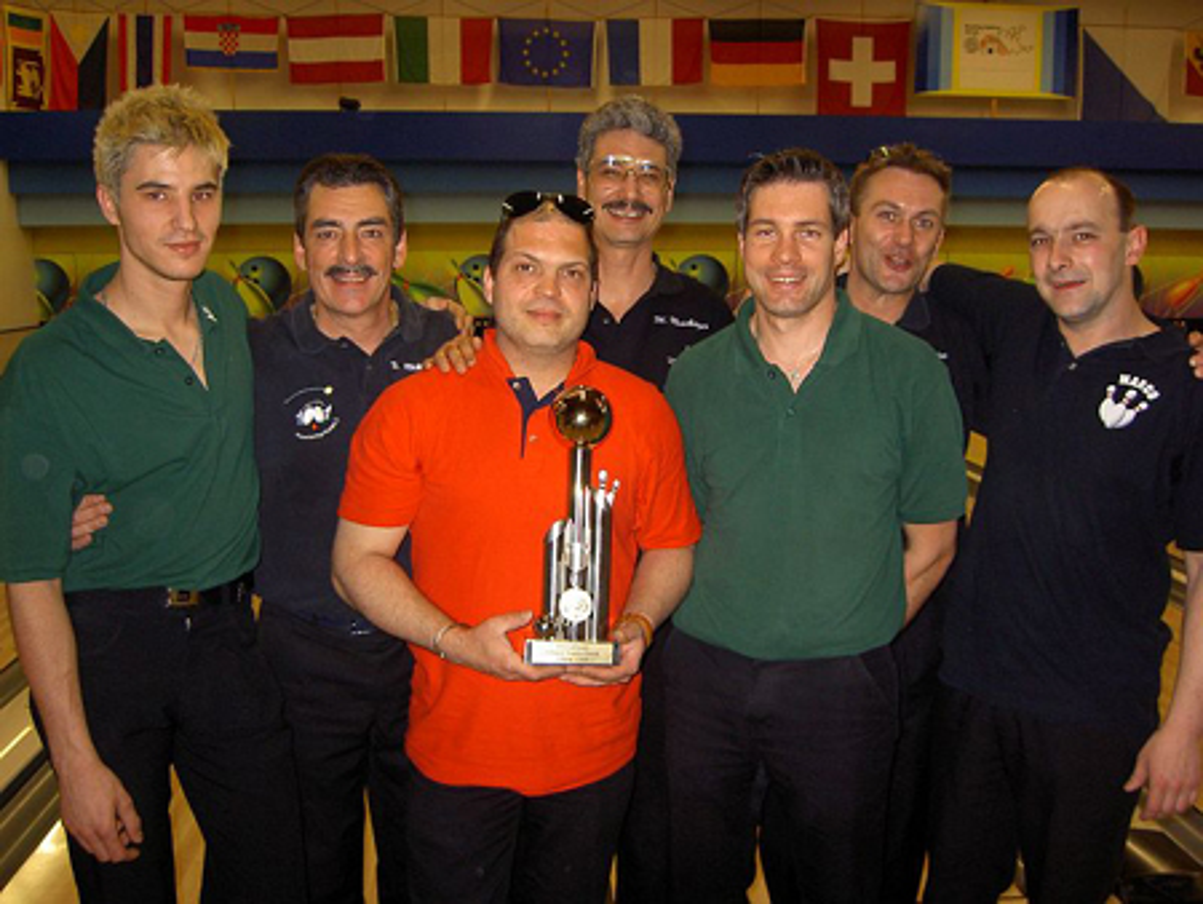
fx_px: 1182
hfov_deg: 53.9
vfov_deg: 41.8
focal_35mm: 34
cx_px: 602
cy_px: 452
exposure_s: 1/60
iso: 100
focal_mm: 5.6
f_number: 2.8
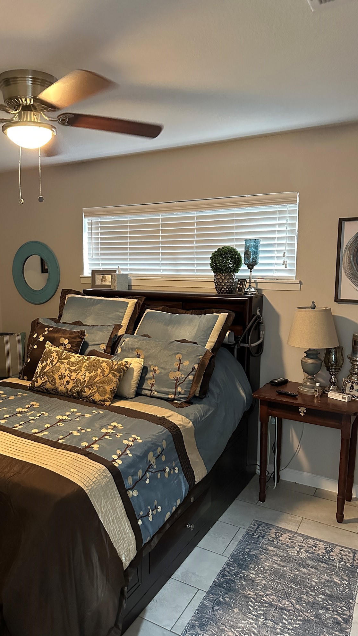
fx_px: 455
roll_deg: +0.1
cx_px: 126
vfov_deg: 69.8
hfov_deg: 42.5
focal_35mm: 27
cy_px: 326
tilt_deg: -9.0
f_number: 1.78
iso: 800
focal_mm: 6.86
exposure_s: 1/60
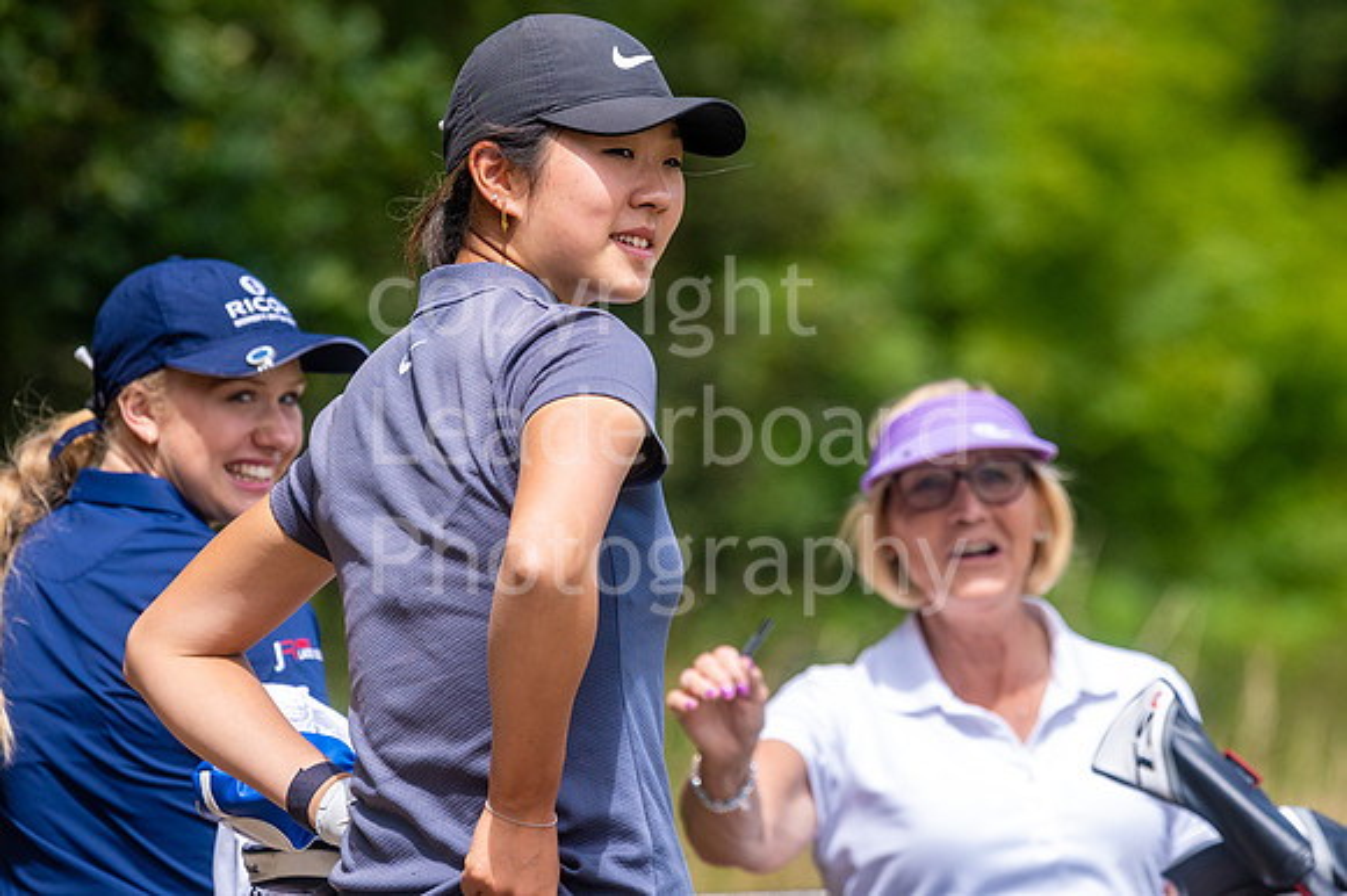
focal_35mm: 514
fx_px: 19220
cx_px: 769
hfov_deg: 4.0
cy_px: 384
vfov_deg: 2.7
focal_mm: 300
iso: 200
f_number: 5.6
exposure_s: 1/1000
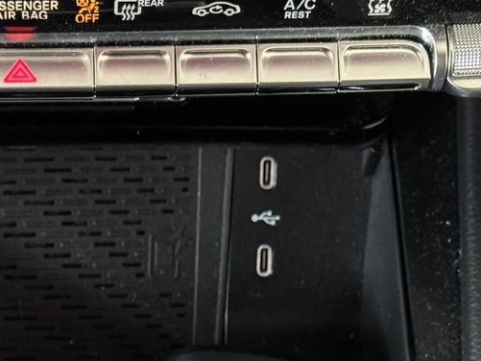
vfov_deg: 10.7
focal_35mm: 138
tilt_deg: -66.3
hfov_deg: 14.2
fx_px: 1918
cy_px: 361
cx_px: 56
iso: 500
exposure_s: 1/37
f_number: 1.78
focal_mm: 6.76
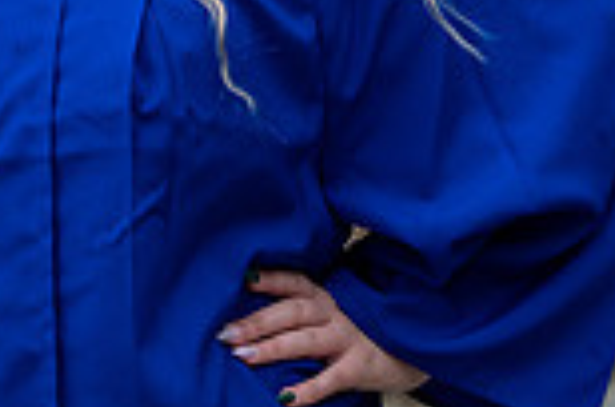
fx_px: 6632
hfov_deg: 5.3
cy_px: -70
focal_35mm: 389
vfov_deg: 3.5
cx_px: -148
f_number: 4.5
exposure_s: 1/320
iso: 250
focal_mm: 68.7
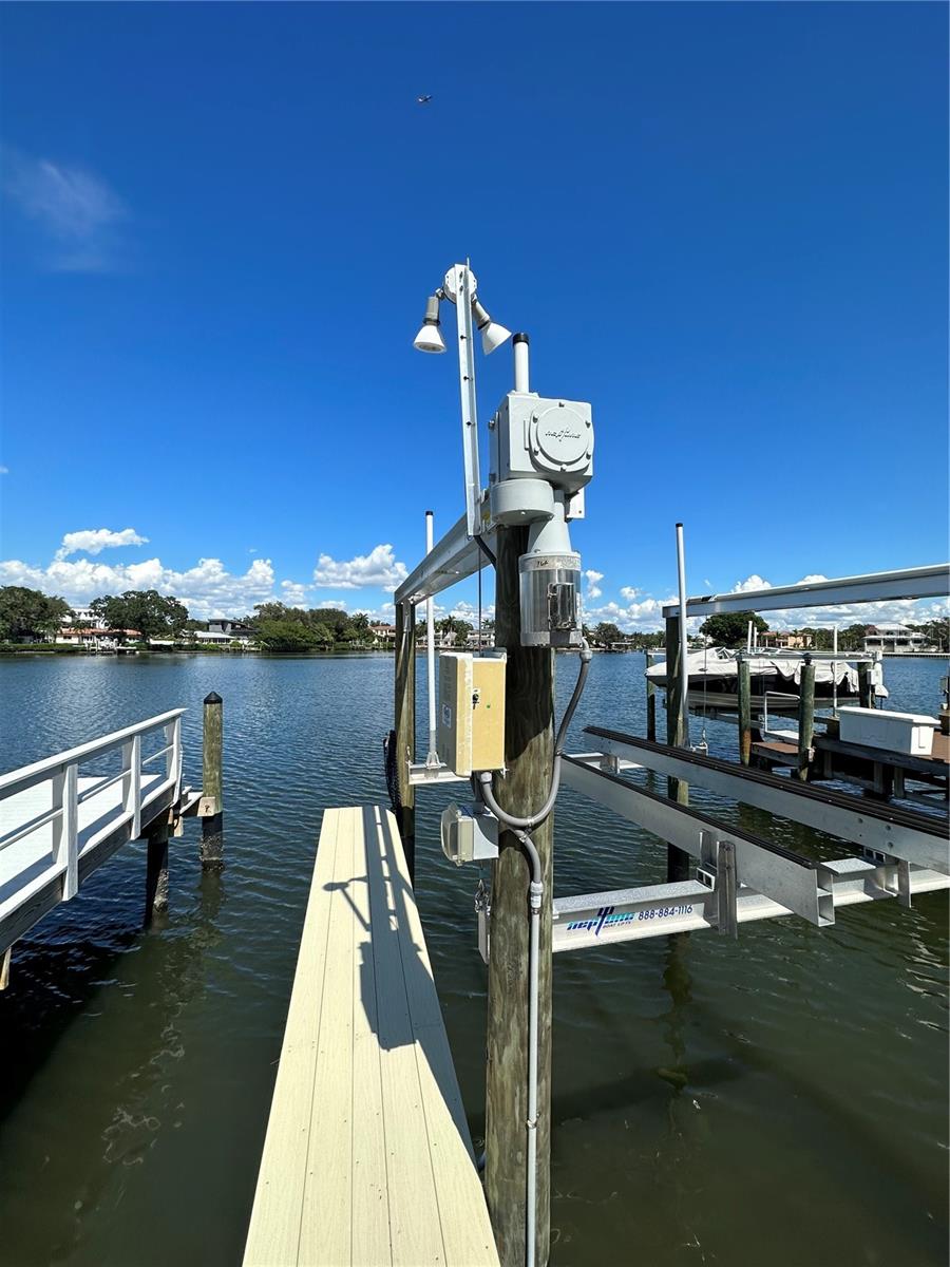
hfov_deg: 85.7
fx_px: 512
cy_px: 634
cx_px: 475
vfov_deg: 102.1
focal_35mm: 14
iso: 50
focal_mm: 2.22
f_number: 2.2
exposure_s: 1/2747
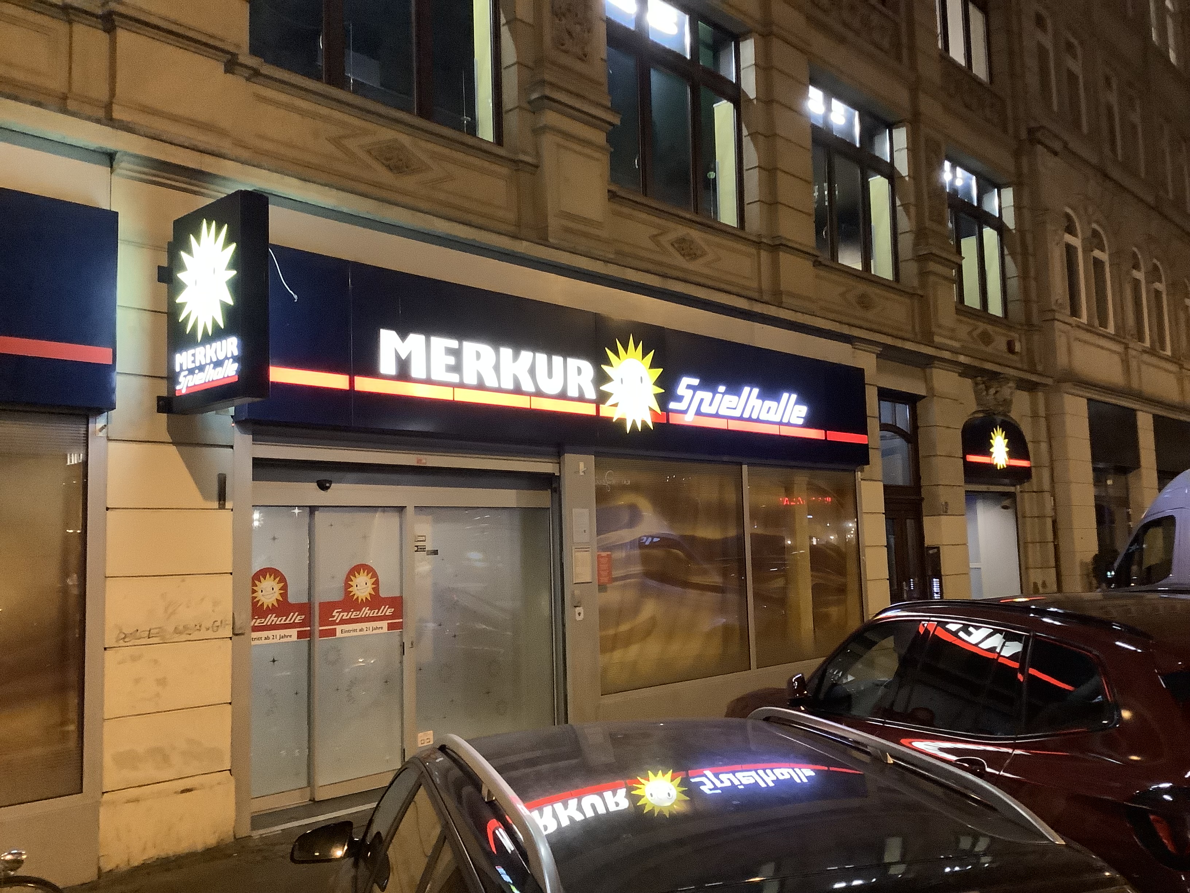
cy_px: 446
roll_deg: +2.3
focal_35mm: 31
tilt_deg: +4.2
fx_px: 1066
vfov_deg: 45.4
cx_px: 595
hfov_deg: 58.4
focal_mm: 3.3
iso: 800
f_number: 2.4
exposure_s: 1/25
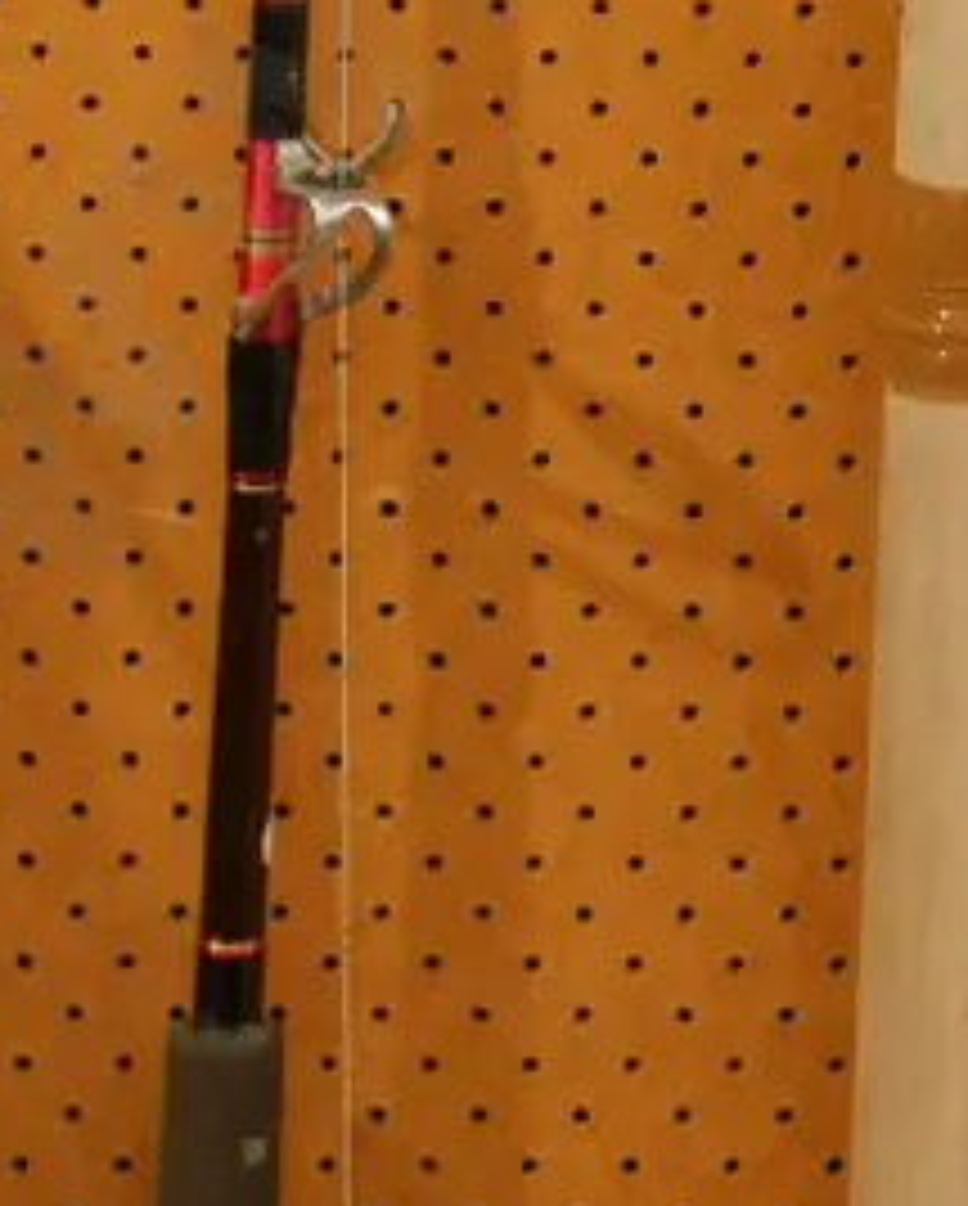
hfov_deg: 10.2
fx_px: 5327
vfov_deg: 11.9
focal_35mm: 149
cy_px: -976
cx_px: 1101
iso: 3200
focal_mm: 20
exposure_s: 1/100
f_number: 4.6
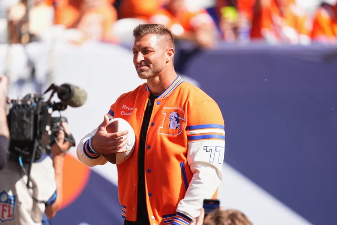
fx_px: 5616
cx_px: 168
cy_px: 112
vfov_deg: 2.3
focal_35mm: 600
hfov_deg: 3.4
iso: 400
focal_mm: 600
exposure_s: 1/2000
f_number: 4
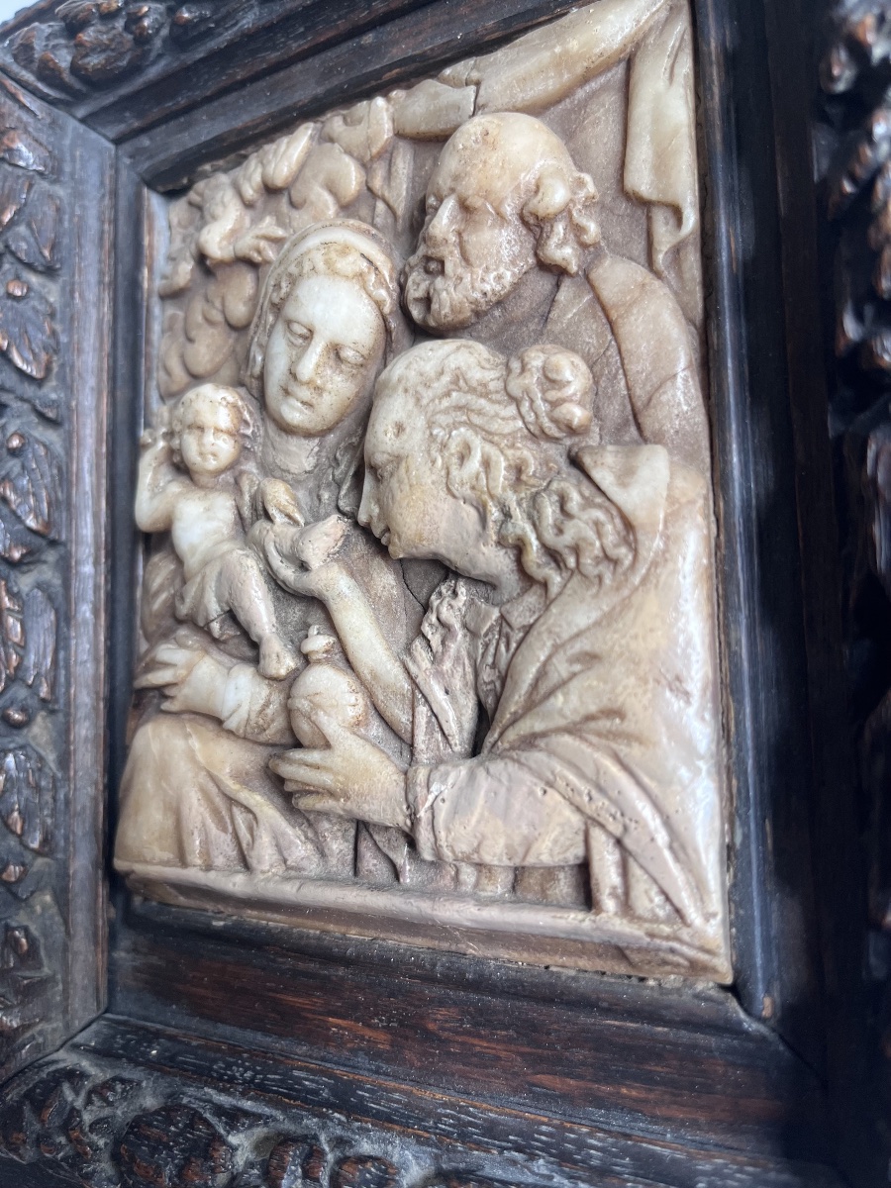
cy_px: 594
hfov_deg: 53.1
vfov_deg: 67.3
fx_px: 892
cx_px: 446
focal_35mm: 26
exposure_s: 1/121
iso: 100
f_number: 1.6
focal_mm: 5.1
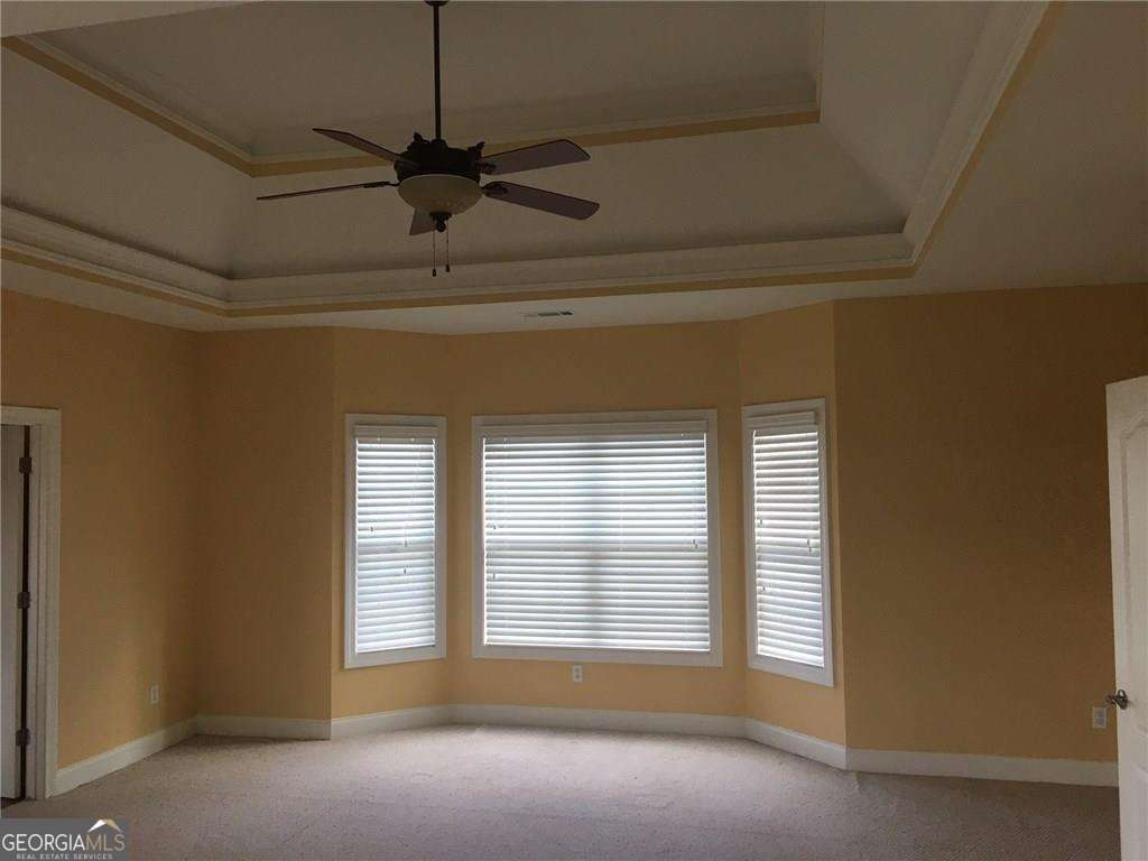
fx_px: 962
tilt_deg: +2.1
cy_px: 430
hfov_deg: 61.7
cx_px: 574
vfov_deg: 48.2
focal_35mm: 29
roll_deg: +0.3
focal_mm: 4.15
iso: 32
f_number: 2.2
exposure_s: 1/30
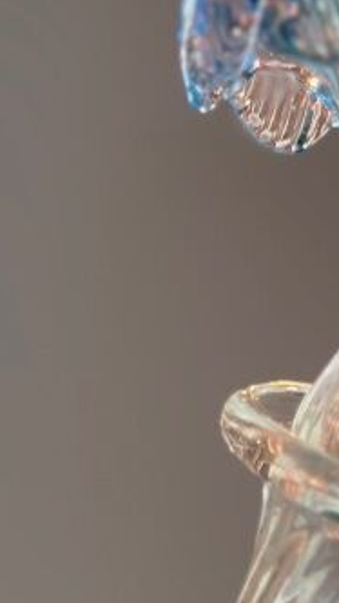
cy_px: 966
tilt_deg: +3.6
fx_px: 3017
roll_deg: -0.6
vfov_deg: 10.9
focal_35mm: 189
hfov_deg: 6.4
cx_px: -161
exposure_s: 1/50
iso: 80
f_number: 1.78
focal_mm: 6.76
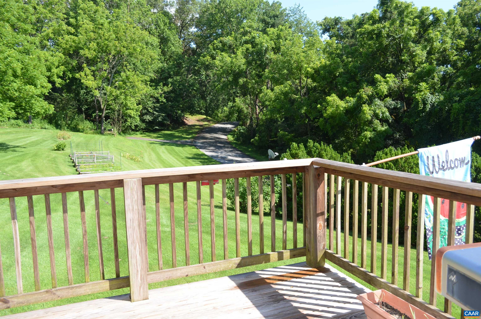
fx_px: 360
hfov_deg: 67.5
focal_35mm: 27
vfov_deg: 47.7
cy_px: 160
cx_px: 240
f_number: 5.6
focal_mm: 18
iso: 100
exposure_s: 1/200
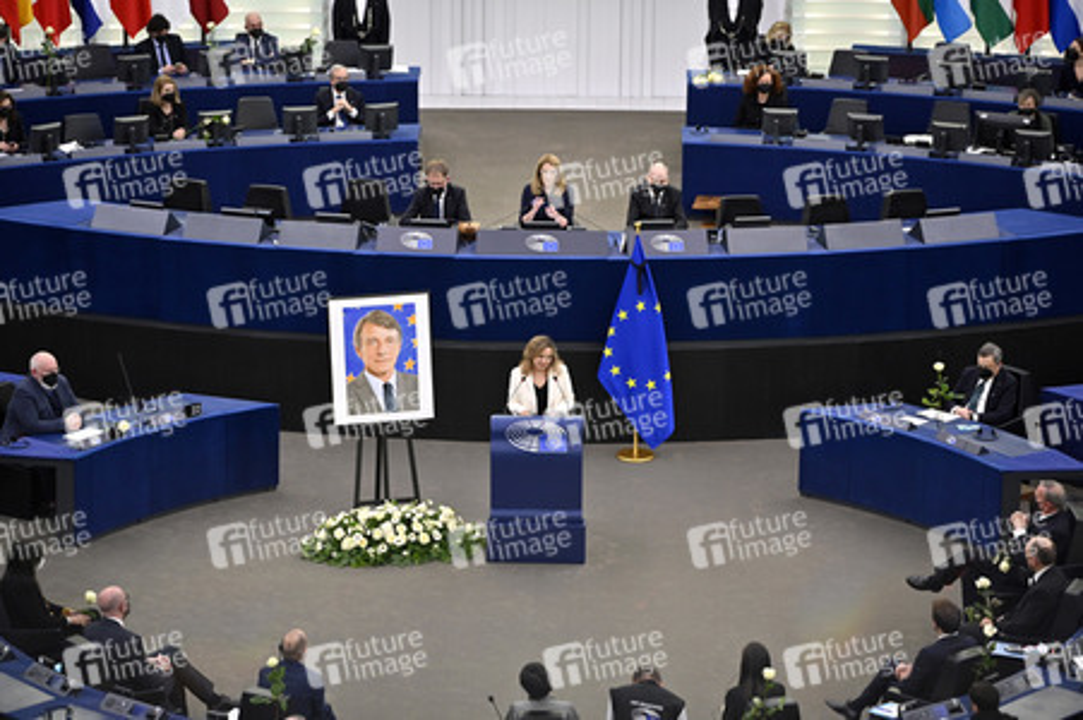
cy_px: 360
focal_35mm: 135
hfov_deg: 15.2
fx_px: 4058
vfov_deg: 10.1
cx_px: 542
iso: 1000
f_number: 2.8
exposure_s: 1/400
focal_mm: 135
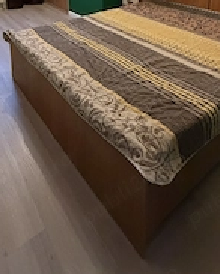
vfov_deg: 46.1
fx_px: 244
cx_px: 77
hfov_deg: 47.9
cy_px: -17
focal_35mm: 30
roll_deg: +0.9
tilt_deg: -11.3
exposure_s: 1/50
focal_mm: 2.22
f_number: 2.2
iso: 500
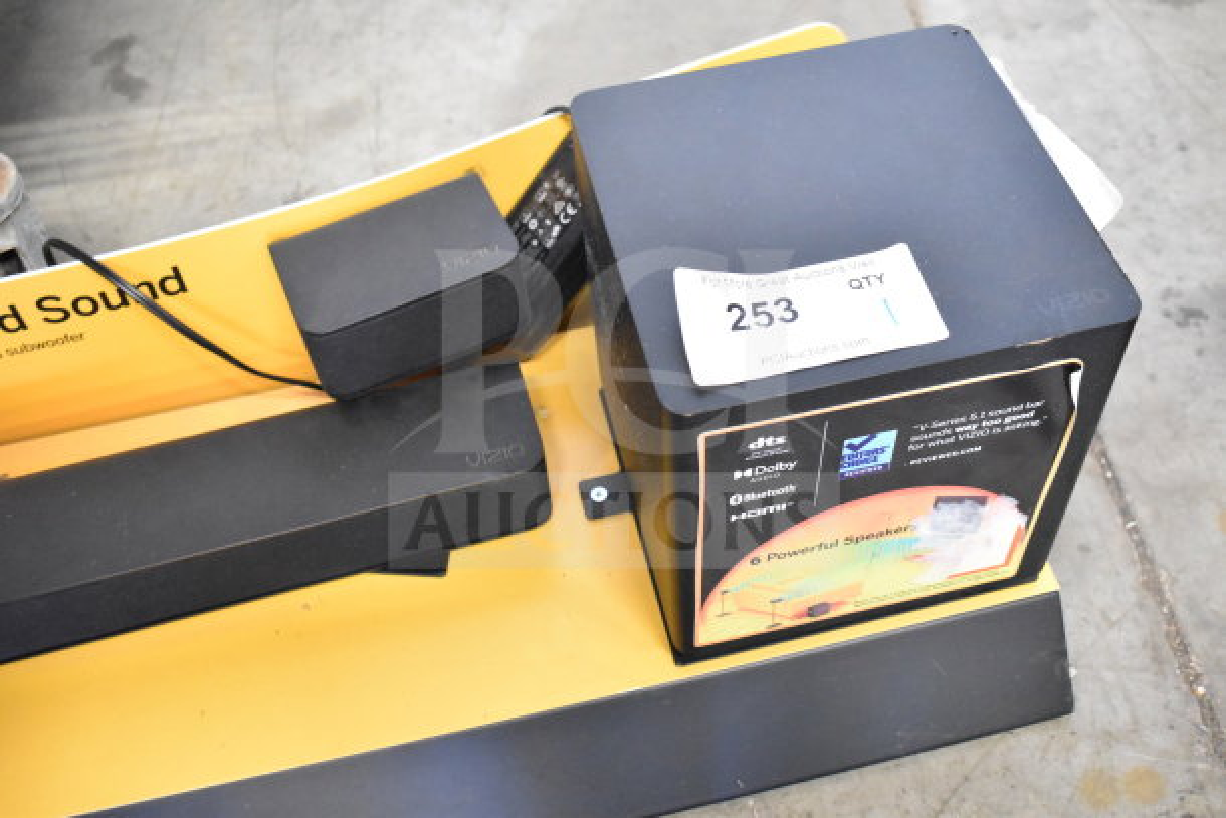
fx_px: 1277
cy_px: 409
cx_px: 613
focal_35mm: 38
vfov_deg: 35.5
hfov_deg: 51.3
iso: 6400
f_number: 4
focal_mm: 25
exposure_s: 1/40
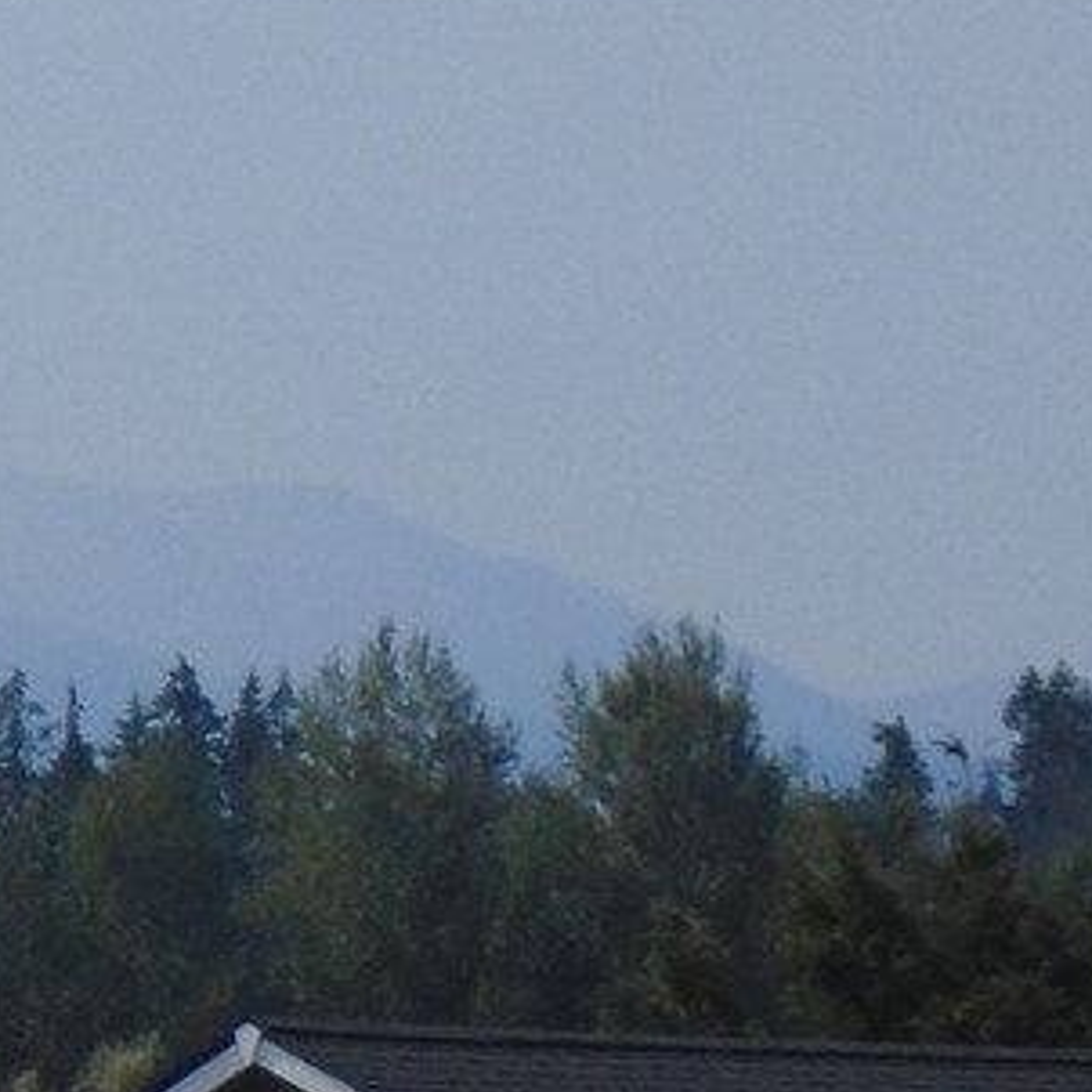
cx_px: -221
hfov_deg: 3.4
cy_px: 958
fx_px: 18238
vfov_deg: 3.4
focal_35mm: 511
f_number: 14.5
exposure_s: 1/200
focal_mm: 19.3
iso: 100
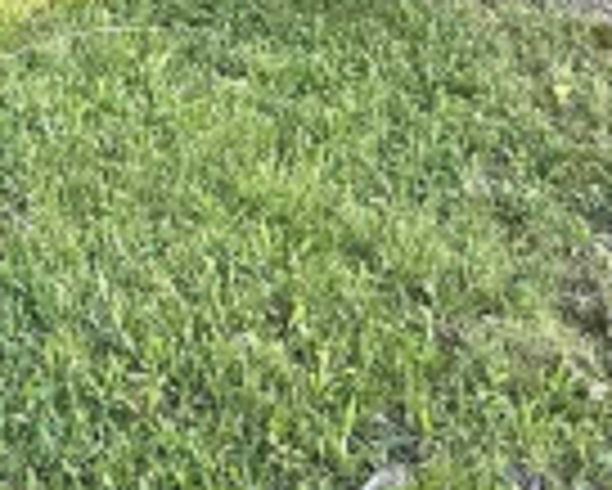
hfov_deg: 23.7
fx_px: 1214
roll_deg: +0.6
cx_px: -250
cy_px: -427
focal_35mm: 67
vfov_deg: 17.7
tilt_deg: +12.4
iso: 64
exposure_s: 1/107
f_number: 2.2
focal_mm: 2.22
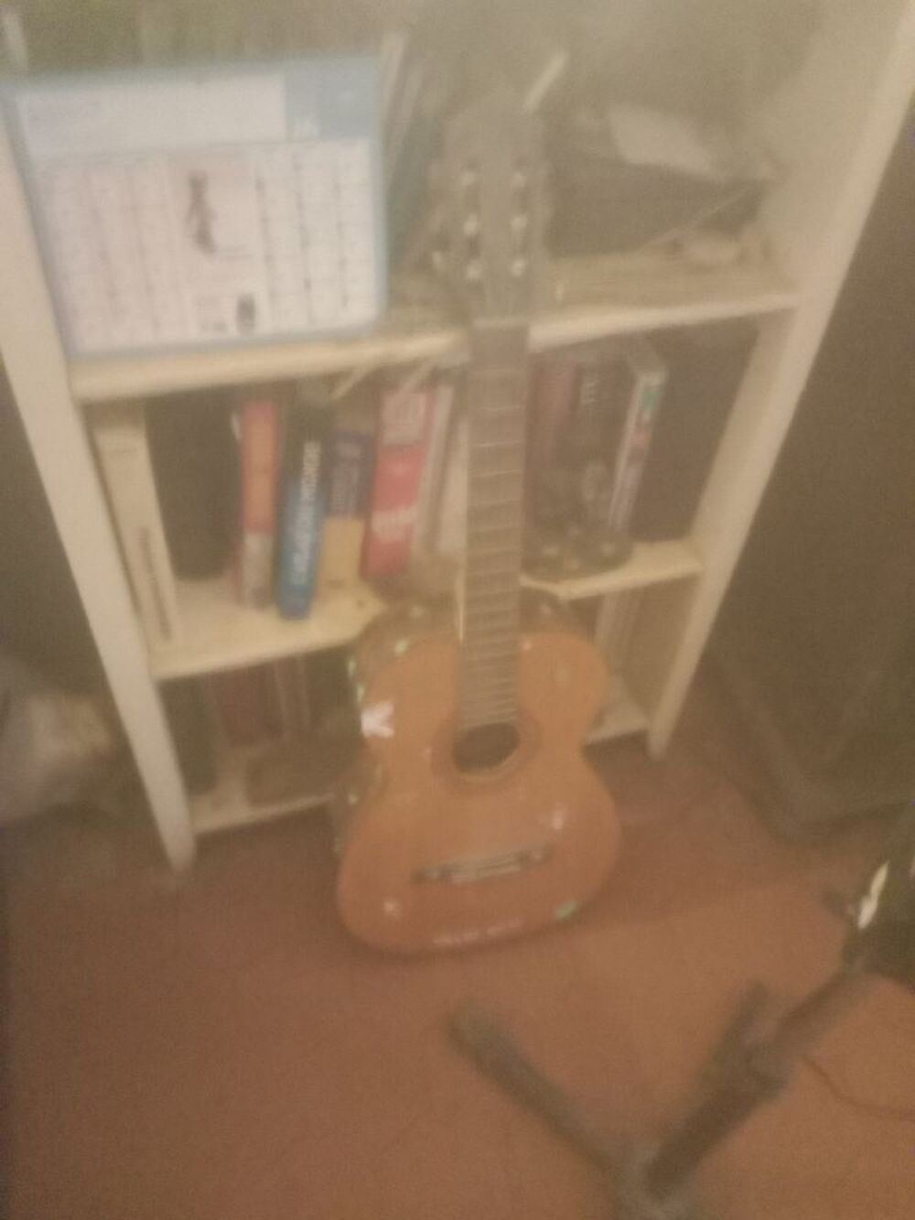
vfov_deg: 65.3
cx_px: 458
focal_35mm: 27
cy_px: 610
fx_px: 951
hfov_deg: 51.4
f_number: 2.2
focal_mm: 3.65
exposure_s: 1/16.7
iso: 7378
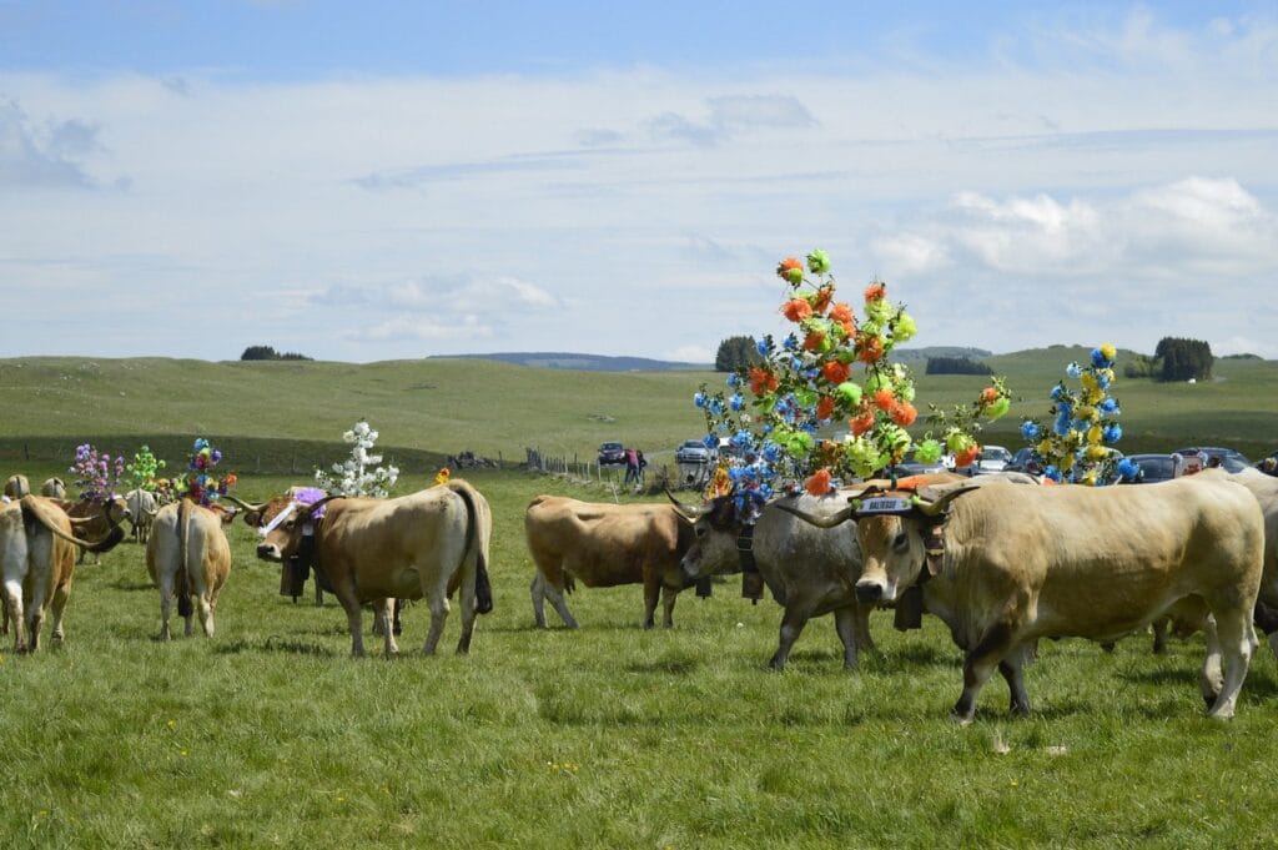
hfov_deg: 26.0
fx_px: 2767
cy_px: 425
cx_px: 639
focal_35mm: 78
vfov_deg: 17.5
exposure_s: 1/400
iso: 100
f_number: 6.3
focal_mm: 52
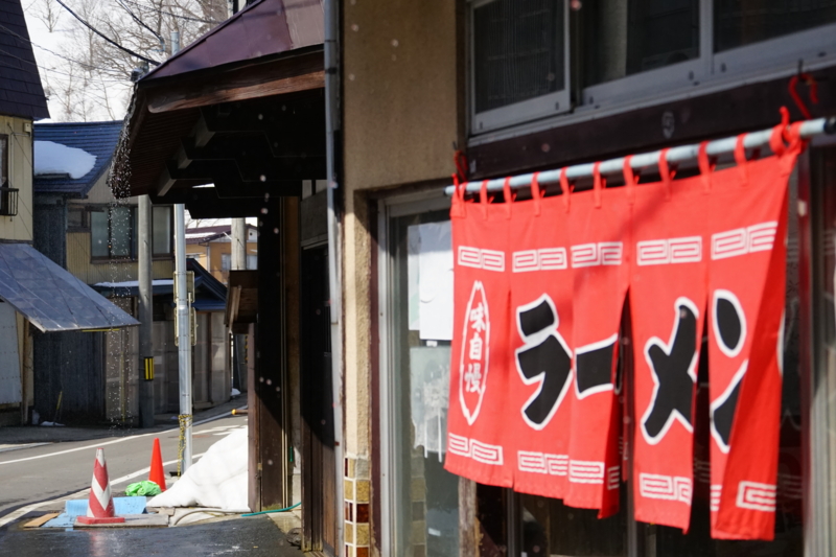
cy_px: 278
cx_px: 418
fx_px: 2182
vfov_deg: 14.5
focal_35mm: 94
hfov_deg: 21.7
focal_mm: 63
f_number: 5.6
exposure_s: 1/6000
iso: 1000
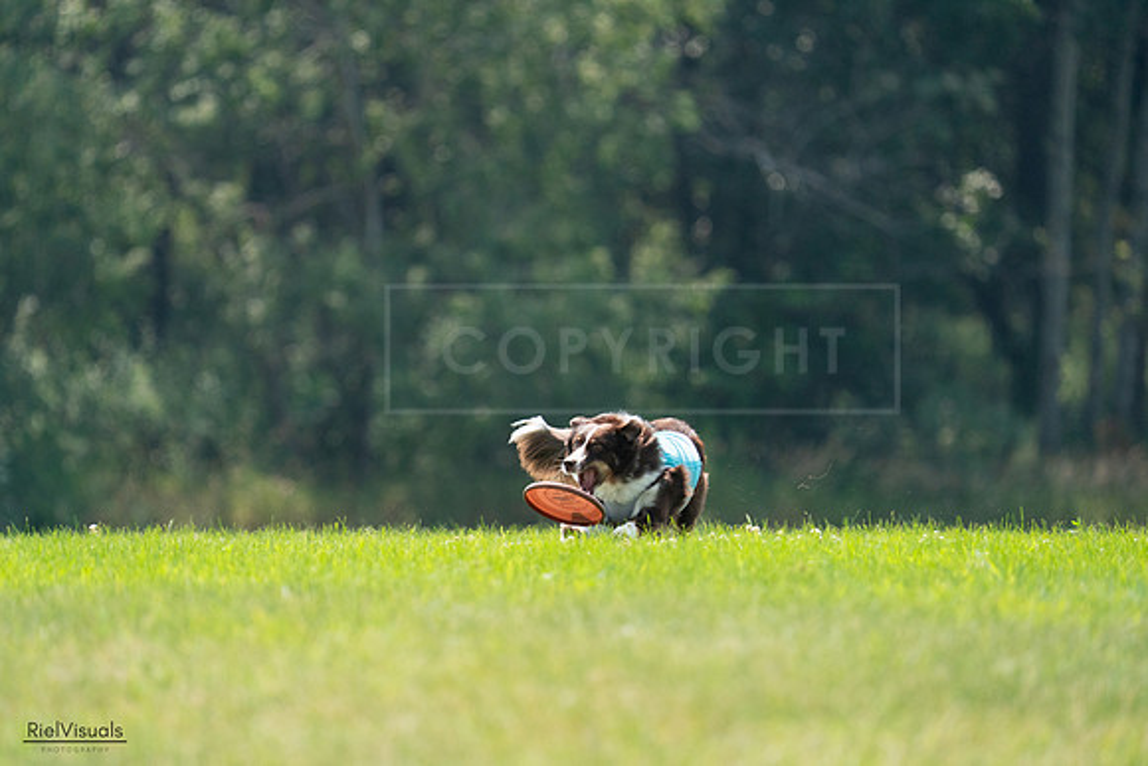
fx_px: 13814
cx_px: 574
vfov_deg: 3.2
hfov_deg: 4.8
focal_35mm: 433
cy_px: 383
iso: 2500
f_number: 6.3
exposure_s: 1/4000
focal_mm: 426
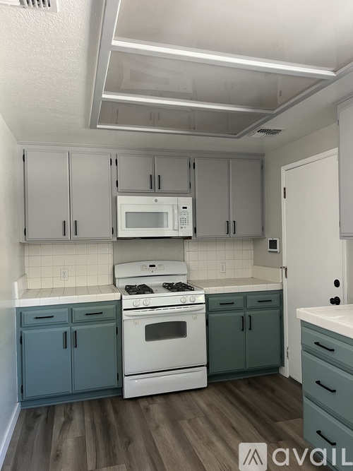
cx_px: 176
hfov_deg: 53.0
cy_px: 236
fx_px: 354
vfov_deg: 67.3
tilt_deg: +1.4
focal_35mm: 26
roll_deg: +1.3
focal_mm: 5.7
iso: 160
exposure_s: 1/60
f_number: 1.5
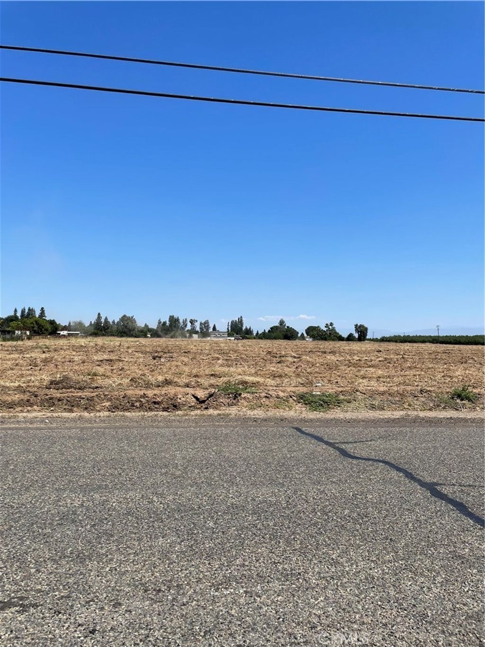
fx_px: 486
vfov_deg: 67.3
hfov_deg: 53.1
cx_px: 242
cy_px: 324
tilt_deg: +2.2
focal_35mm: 26
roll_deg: -1.3
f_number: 1.6
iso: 32
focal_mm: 4.2
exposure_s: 1/4831
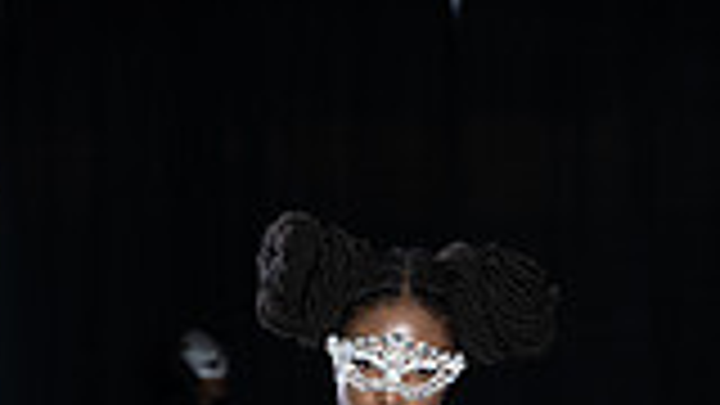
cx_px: 495
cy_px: 994
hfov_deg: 6.5
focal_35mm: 330
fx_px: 6300
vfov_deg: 3.6
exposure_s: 1/160
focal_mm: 112
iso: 1250
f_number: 5.6
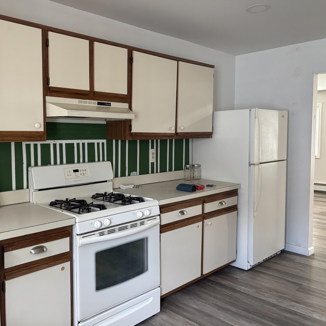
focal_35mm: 31
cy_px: 163
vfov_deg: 52.5
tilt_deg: -4.2
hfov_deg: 52.2
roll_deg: +1.0
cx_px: 130
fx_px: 330
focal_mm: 5.96
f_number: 1.6
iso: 250
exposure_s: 1/60
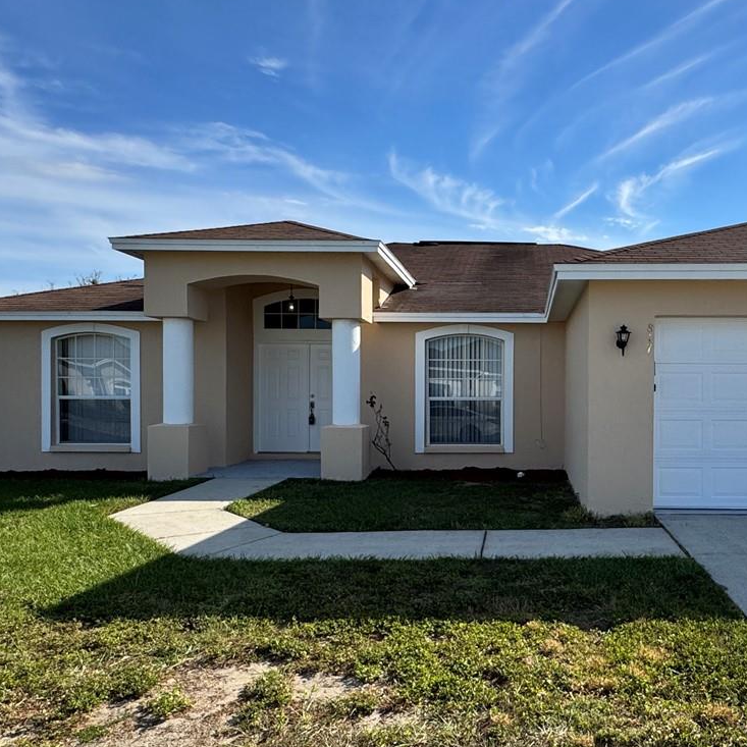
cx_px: 532
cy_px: 407
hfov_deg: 57.0
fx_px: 659
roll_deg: -0.4
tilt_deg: -0.6
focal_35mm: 27
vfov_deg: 59.0
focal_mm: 2.22
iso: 50
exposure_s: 1/1880
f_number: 2.2
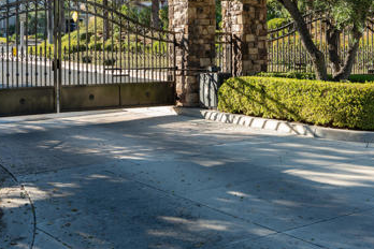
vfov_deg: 21.5
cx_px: 174
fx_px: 644
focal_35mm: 62
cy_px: 33
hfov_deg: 32.4
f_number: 7.1
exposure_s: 1/50
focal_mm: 33.7
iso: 100
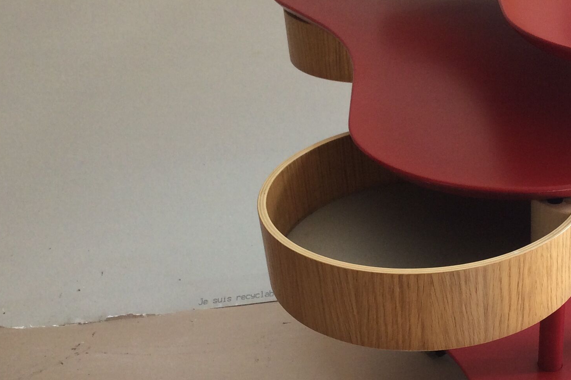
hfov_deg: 33.2
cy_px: 252
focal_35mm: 59
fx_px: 936
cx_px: 433
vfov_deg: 22.9
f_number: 2.4
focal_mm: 3.3
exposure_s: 1/100
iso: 50
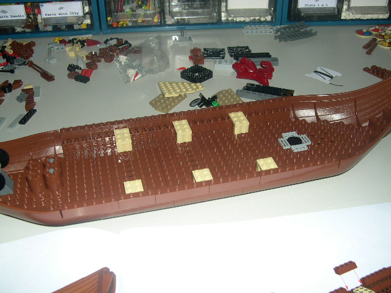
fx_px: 429
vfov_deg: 37.7
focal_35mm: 38
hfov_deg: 49.0
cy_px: 146
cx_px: 196
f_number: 2.8
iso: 100
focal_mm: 8
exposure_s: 1/60
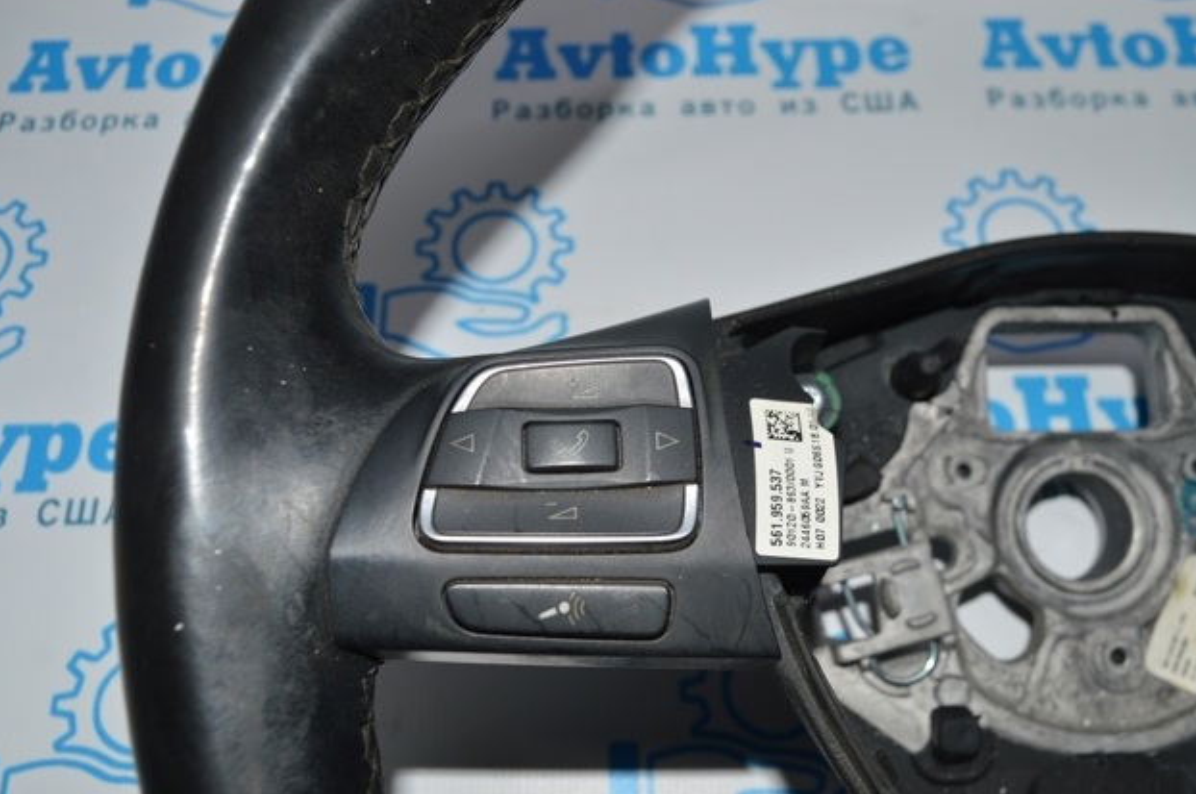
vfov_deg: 37.2
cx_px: 600
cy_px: 403
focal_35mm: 36
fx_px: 1178
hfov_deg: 53.8
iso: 100
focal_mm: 23
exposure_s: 1/60
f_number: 8
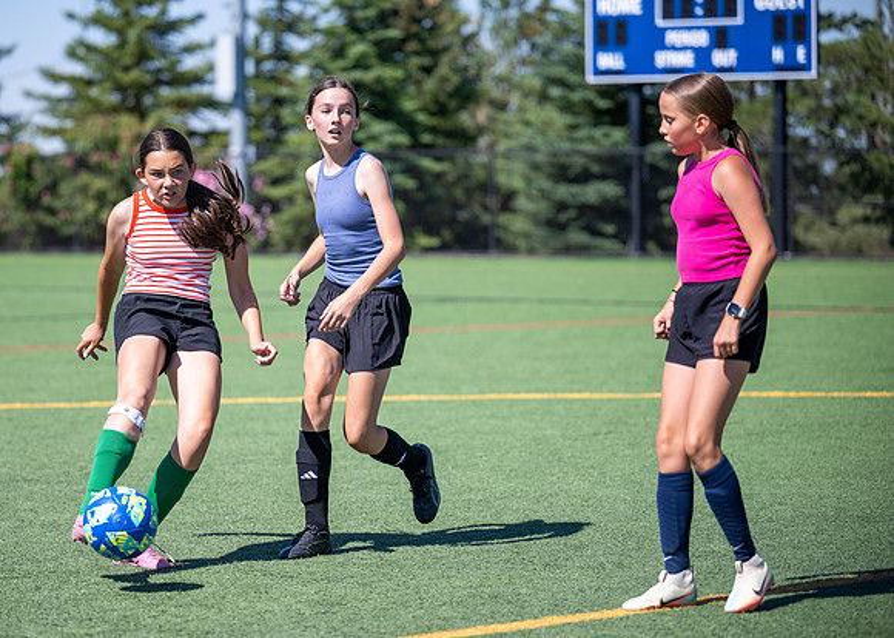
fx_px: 3503
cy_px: 325
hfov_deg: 14.5
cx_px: 346
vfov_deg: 10.4
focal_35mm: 138
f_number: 2.8
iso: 500
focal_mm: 115
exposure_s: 1/8000
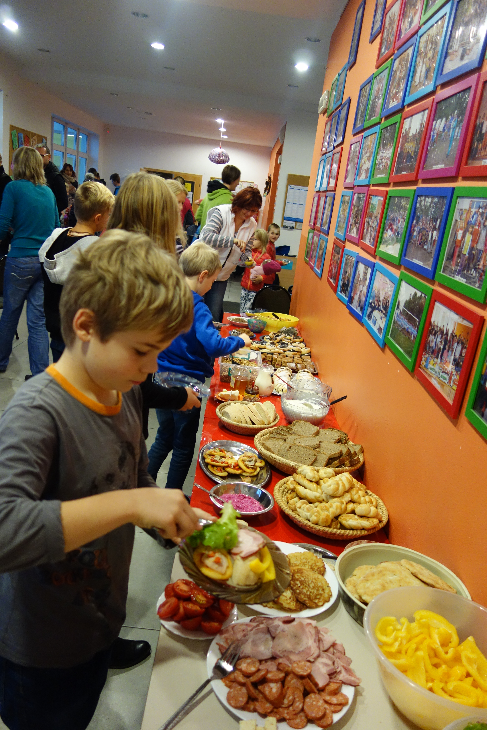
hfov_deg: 46.4
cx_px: 244
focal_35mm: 28
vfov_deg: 65.5
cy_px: 365
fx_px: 568
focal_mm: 10.4
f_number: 1.8
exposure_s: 1/60
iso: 800
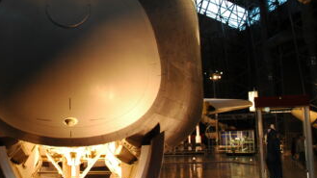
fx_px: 462
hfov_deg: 36.7
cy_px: 42
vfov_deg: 21.6
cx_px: 67
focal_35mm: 55
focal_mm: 18
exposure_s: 1/8
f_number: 5.6
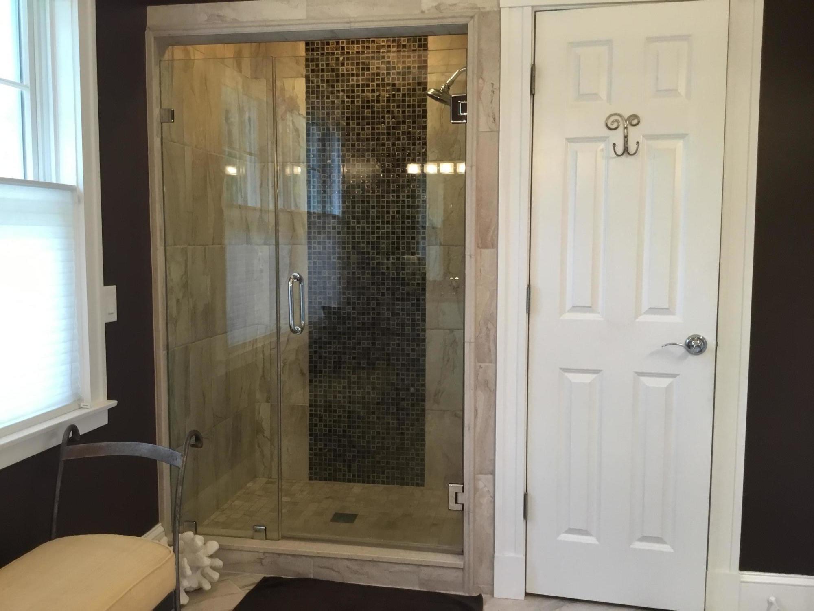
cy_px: 306
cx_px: 407
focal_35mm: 31
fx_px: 729
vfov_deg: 45.4
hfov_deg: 58.4
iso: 100
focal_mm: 3.3
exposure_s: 1/33
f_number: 2.4
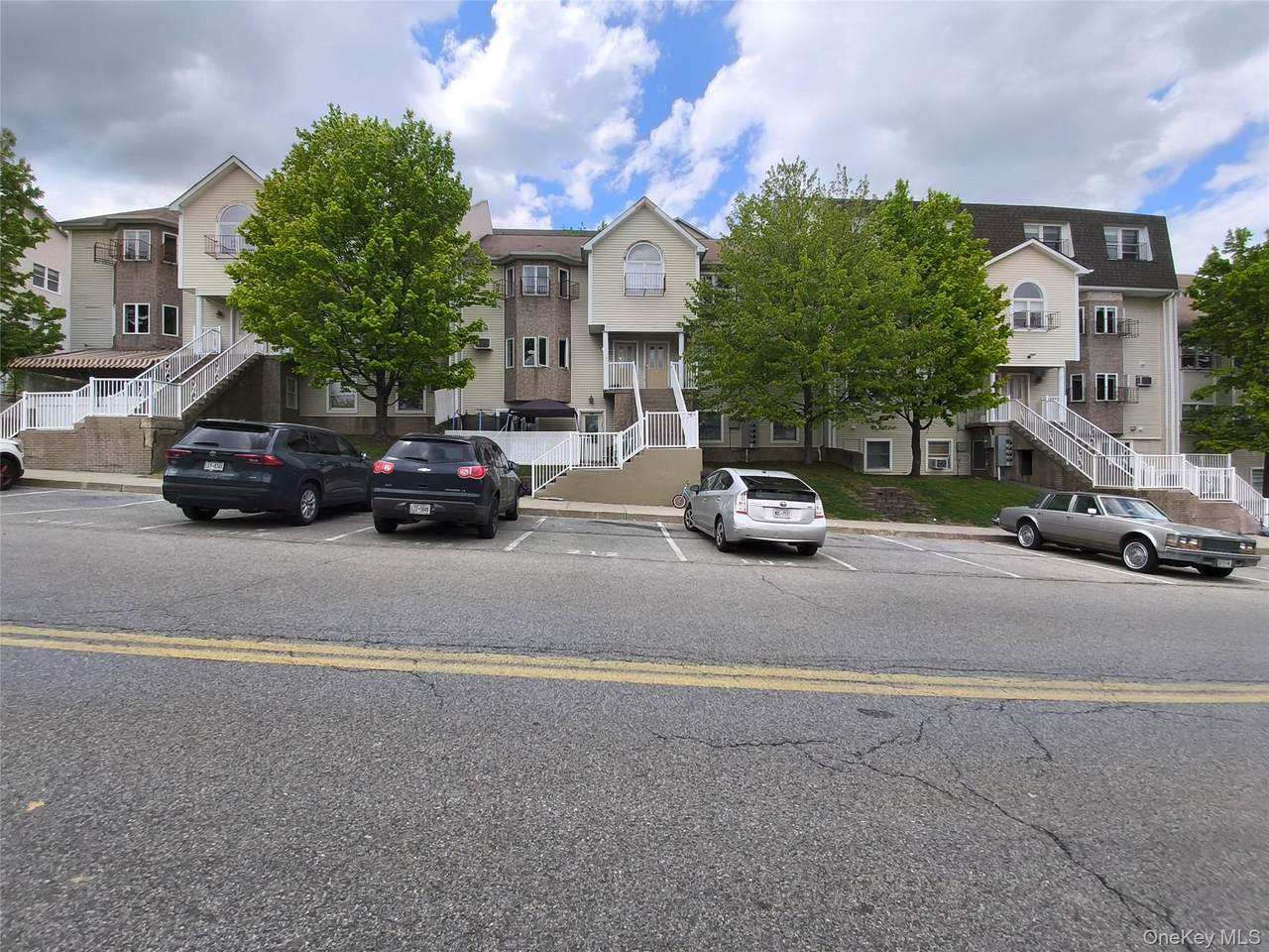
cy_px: 476
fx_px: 587
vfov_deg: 78.1
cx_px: 634
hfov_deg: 94.5
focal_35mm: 16
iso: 32
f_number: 2.2
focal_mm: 1.46
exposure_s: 1/1459
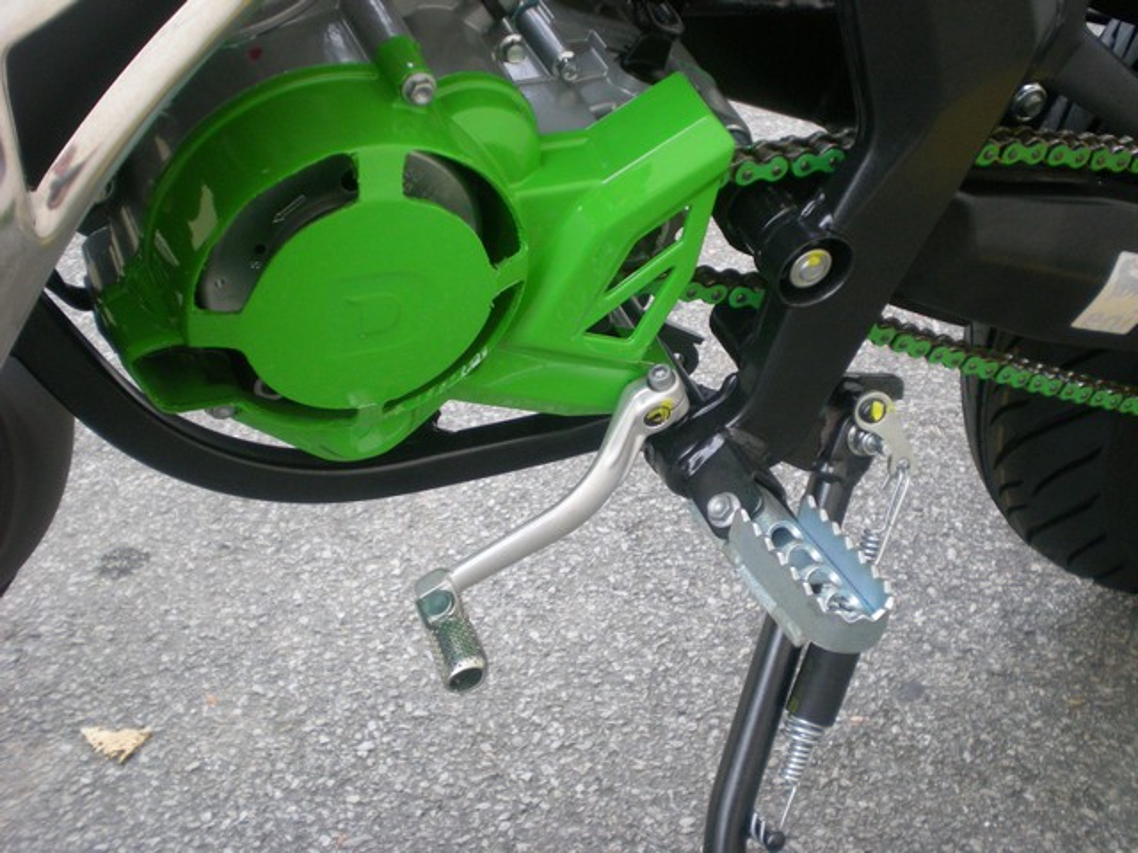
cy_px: 426
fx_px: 1446
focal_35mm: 44
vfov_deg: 32.9
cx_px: 569
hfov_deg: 42.9
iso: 200
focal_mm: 7.4
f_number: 3.5
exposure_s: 1/46
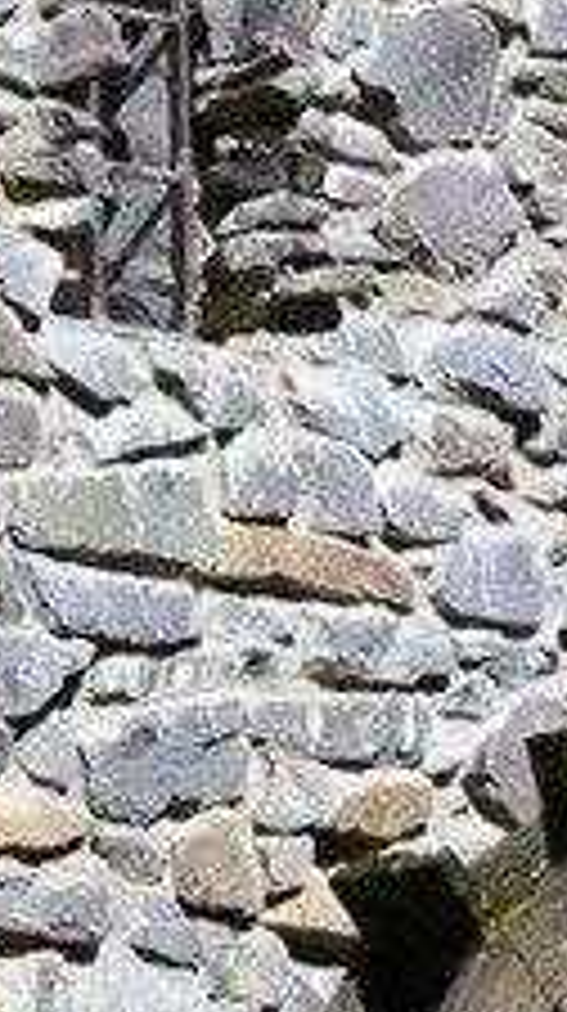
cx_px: 1629
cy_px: 562
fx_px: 6624
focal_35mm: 247
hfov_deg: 4.7
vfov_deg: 8.7
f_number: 10
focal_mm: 26
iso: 400
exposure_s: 1/320
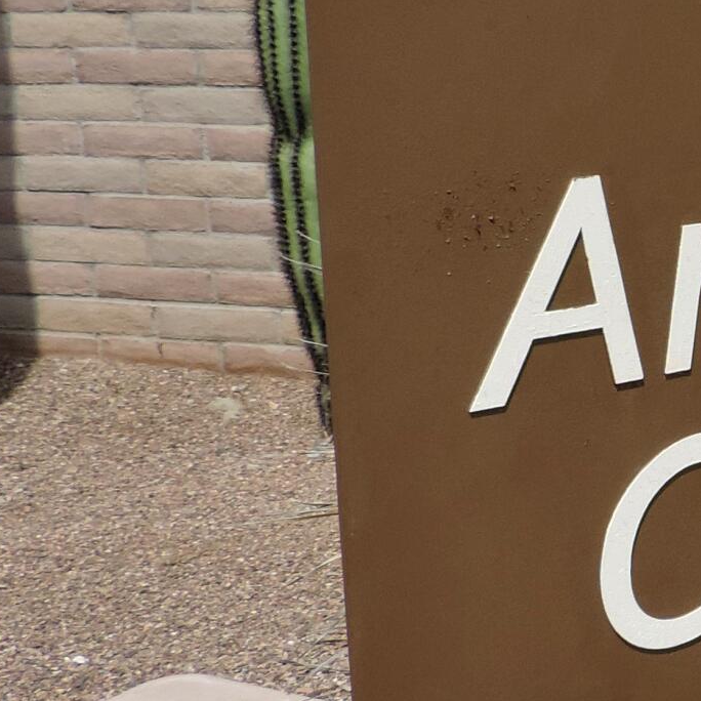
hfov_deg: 16.9
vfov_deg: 18.7
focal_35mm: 93
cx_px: 1047
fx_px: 2131
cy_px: 315
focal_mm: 4.3
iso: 80
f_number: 3
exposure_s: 1/1250
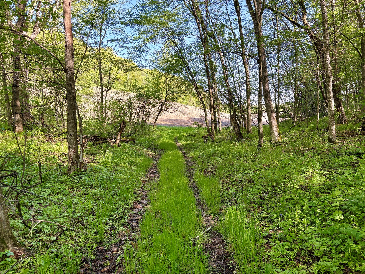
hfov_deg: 67.3
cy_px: 137
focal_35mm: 26
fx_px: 274
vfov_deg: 53.1
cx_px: 182
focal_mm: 5.96
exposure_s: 1/355
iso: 64
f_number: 1.6
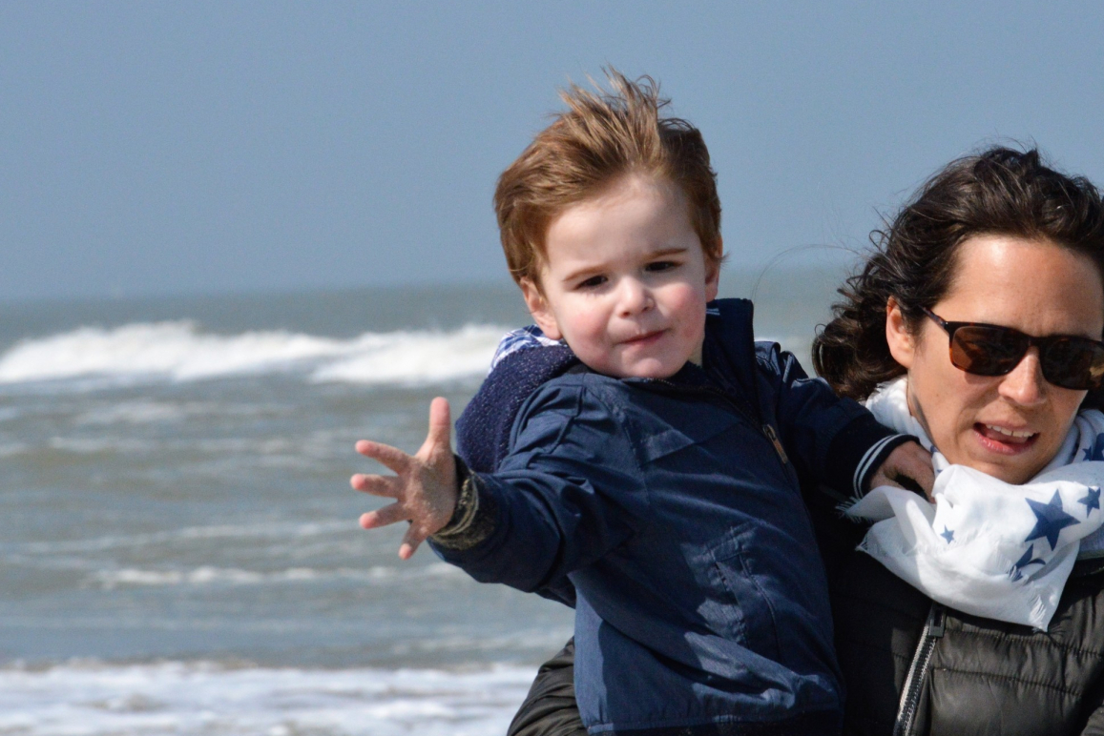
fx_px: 7508
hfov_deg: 8.4
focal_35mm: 245
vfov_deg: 5.6
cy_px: 319
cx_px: 758
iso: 800
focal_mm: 105
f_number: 9
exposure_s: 1/4000
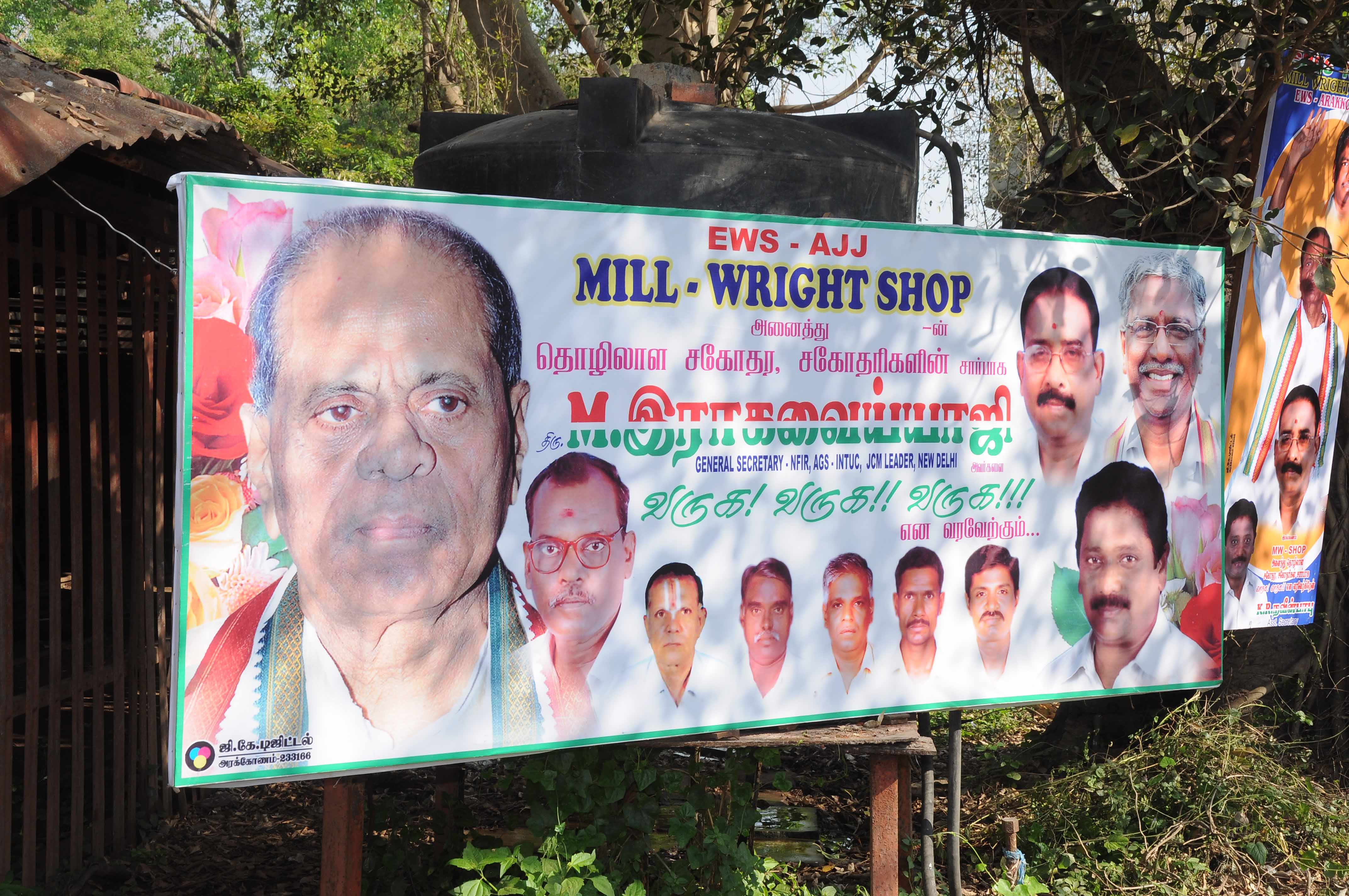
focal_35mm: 57
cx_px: 674
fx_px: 2133
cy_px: 448
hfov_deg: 35.1
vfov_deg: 23.7
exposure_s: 1/125
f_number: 14
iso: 250
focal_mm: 38
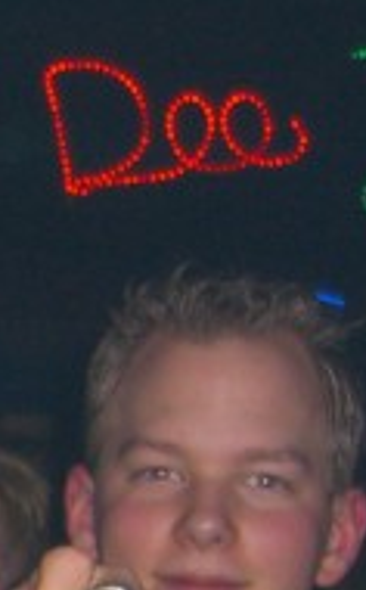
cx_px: -698
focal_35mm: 170
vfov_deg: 11.8
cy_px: 879
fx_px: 2726
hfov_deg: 7.0
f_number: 2.8
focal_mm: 7.9
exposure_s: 1/60
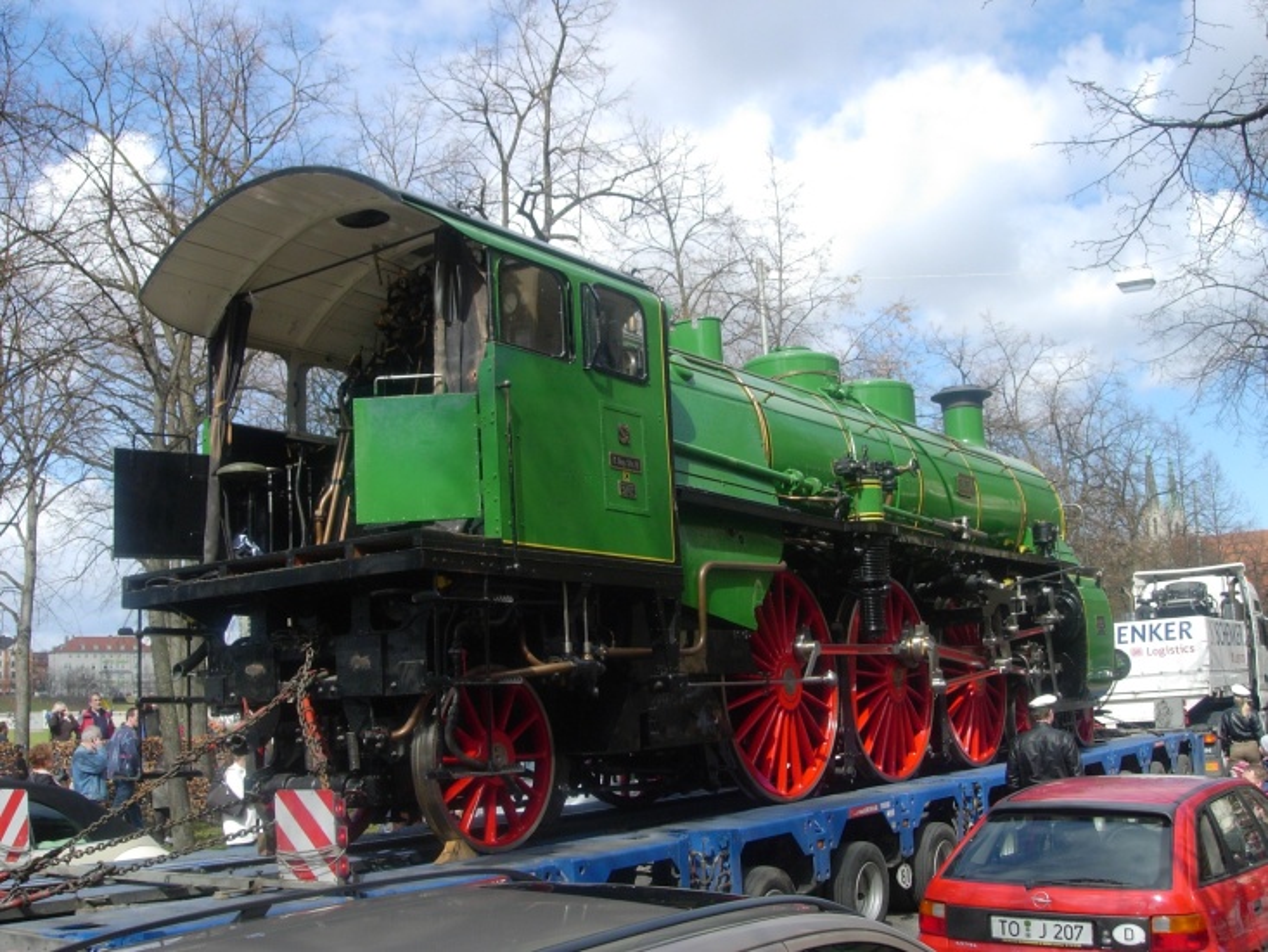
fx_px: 1392
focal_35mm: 38
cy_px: 476
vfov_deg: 37.7
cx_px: 634
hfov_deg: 49.0
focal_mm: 7.8
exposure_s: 1/456
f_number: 4.8
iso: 79
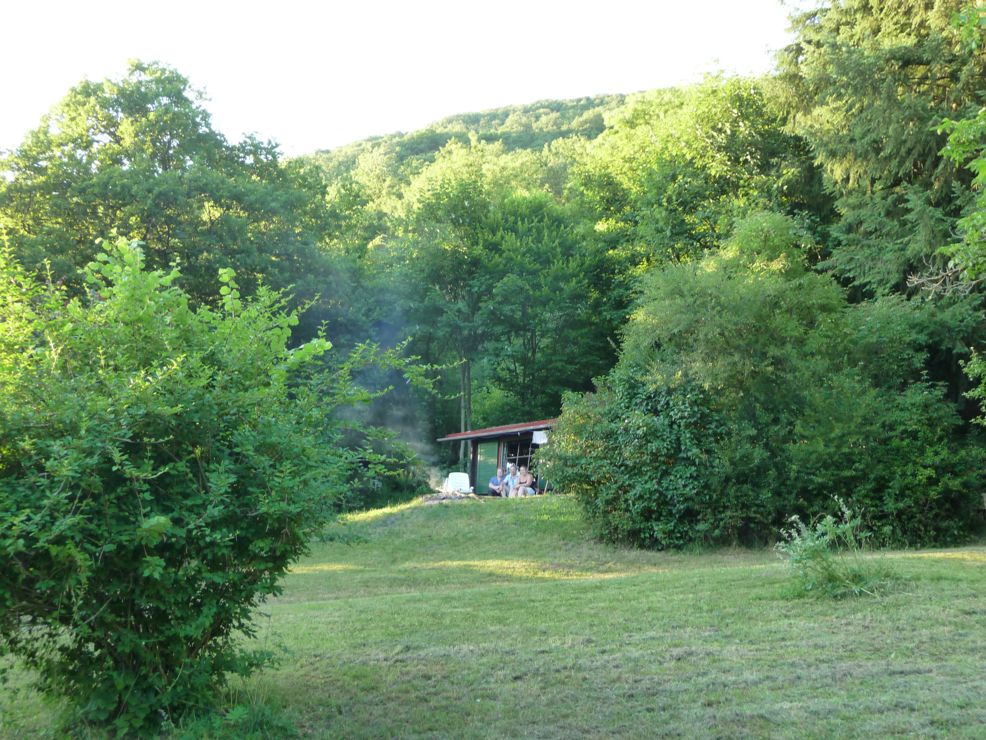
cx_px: 493
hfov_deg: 49.0
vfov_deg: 37.7
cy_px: 370
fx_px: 1082
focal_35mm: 38
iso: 200
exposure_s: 1/30
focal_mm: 6.3
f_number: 3.8
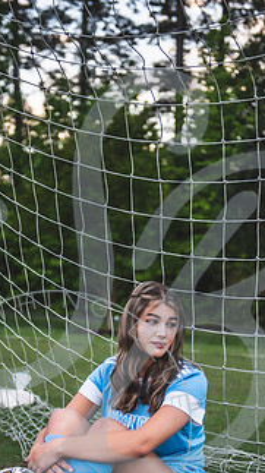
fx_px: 952
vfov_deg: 27.7
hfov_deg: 15.8
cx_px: 122
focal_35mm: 76
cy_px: 315
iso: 100
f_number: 2.8
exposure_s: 1/320
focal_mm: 52
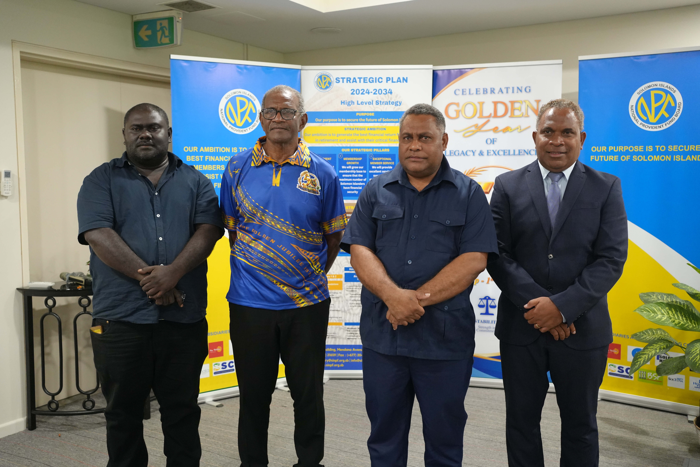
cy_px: 234
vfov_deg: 37.9
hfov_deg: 54.4
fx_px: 681
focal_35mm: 35
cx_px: 350
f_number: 4
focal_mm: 35
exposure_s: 1/160
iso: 4000
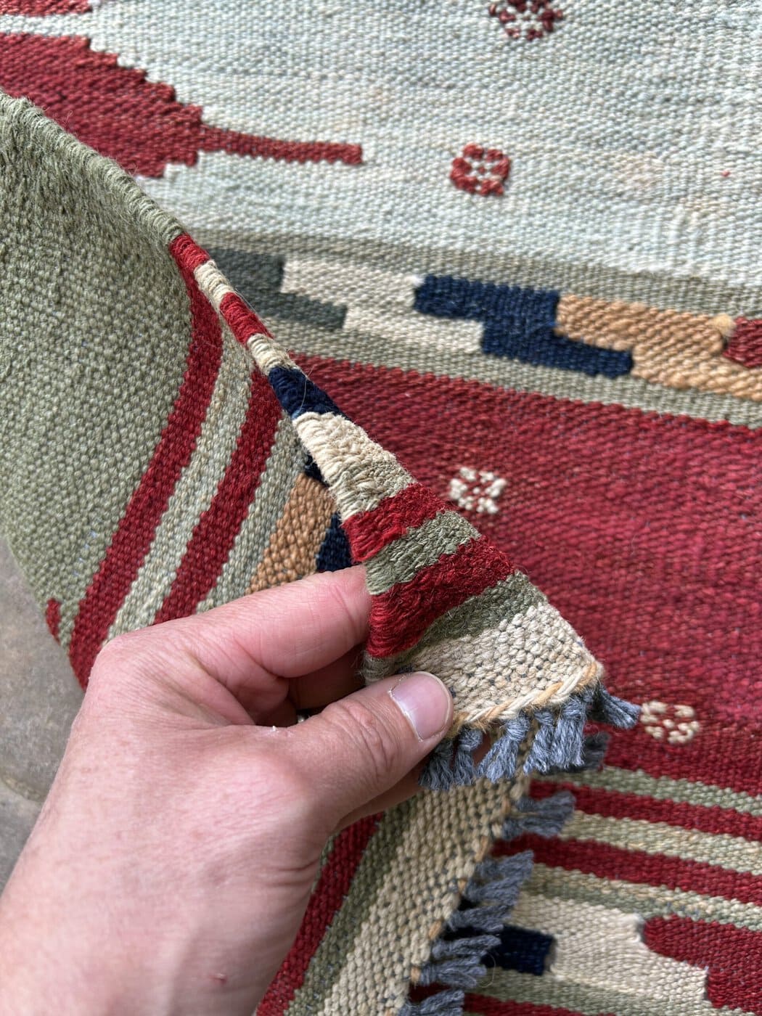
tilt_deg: -82.1
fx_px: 763
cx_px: 381
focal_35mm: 26
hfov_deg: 53.1
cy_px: 508
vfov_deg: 67.3
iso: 40
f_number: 1.5
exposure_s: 1/280
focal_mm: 5.7
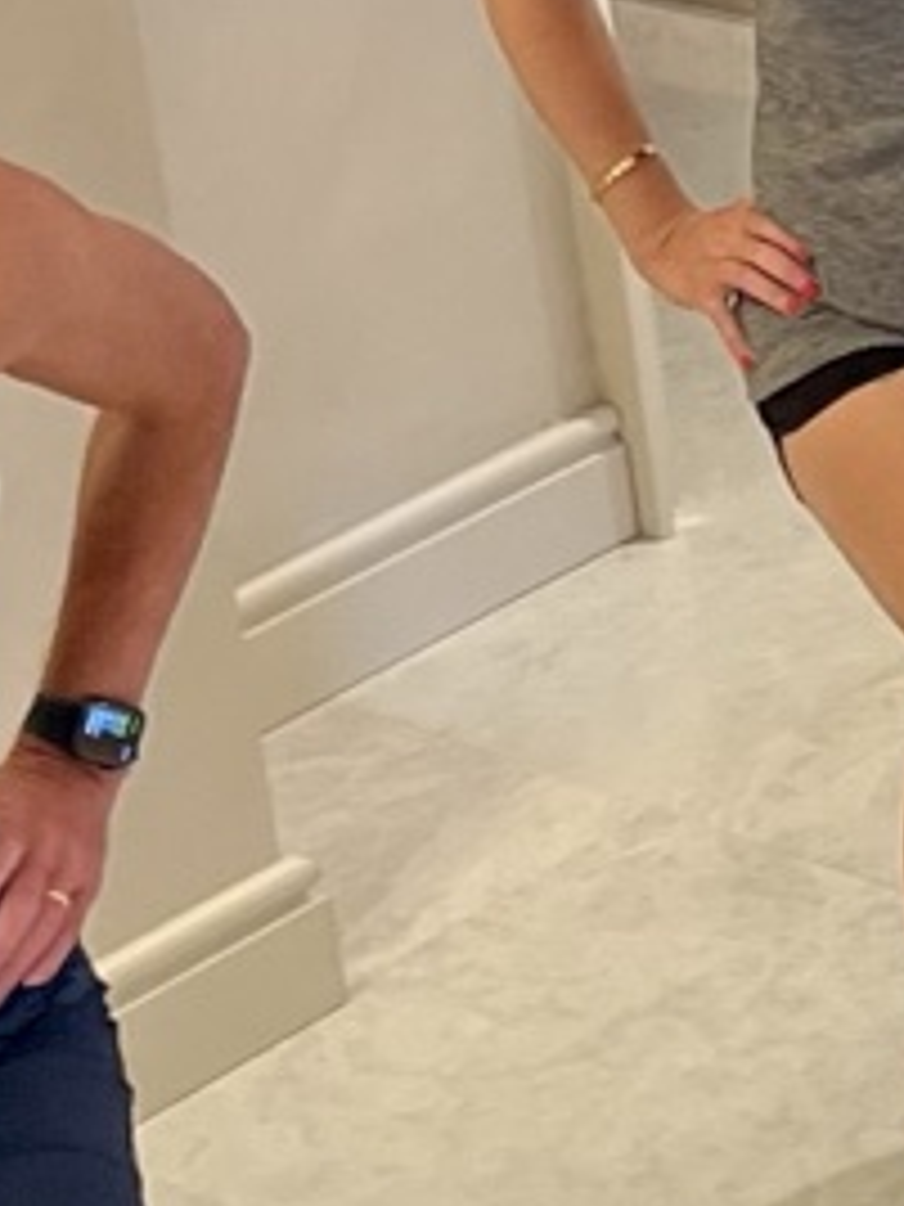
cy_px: -180
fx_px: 5397
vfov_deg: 12.5
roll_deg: +5.3
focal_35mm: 155
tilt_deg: -17.7
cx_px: 1651
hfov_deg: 9.1
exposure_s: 1/100
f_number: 1.5
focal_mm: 5.7
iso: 125
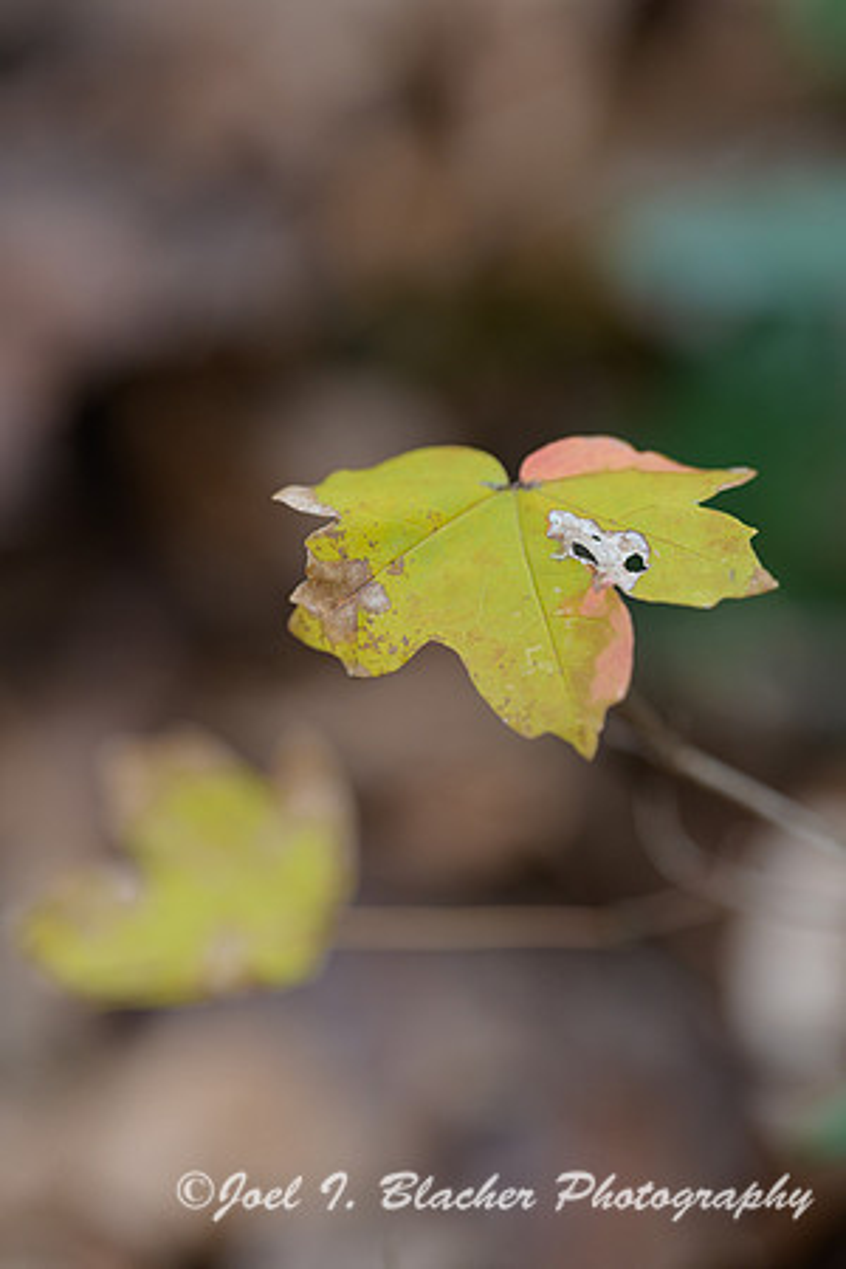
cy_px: 634
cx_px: 423
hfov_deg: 9.1
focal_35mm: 150
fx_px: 5287
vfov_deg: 13.7
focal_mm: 150
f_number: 3.5
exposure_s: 1/400
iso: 180
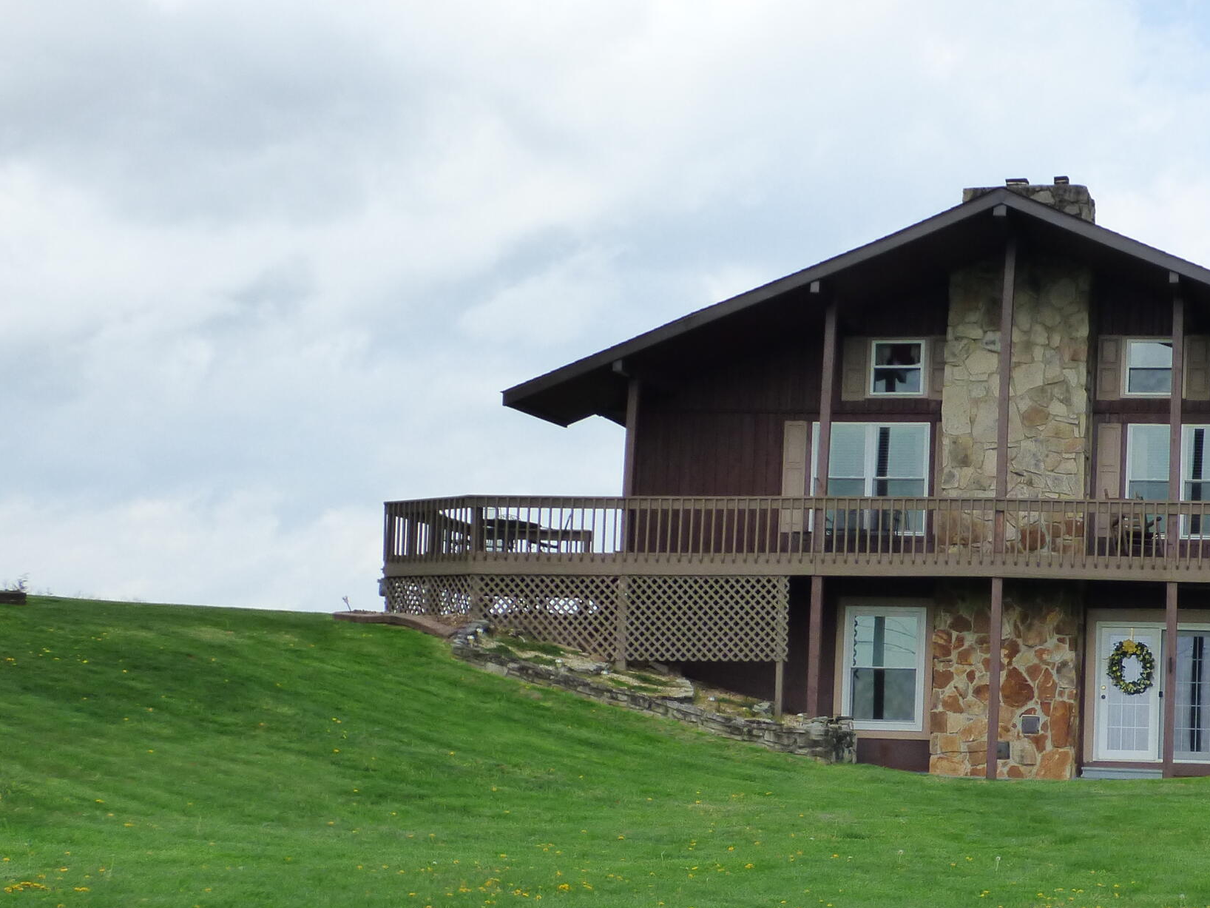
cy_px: 672
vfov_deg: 22.1
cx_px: 1001
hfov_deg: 28.6
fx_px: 2307
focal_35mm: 66
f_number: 3.4
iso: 200
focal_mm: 6.18
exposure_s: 1/800
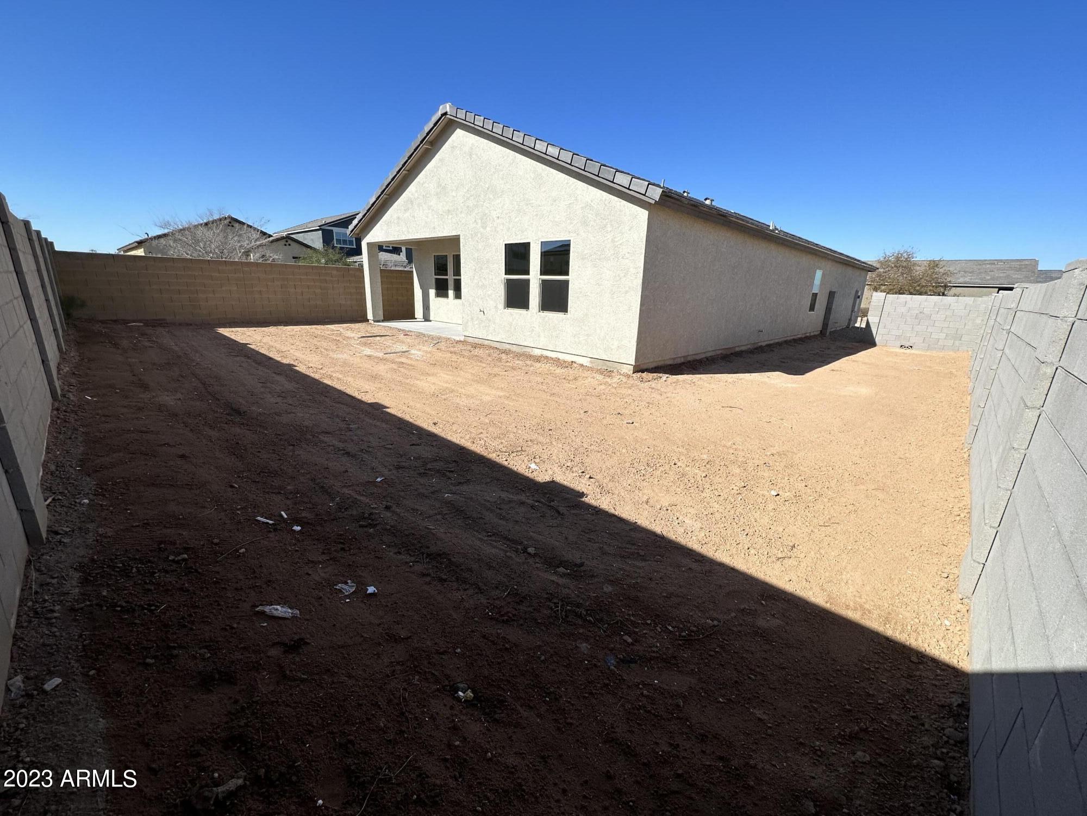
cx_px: 544
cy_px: 408
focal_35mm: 14
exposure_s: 1/2882
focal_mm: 2.22
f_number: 2.2
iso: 50
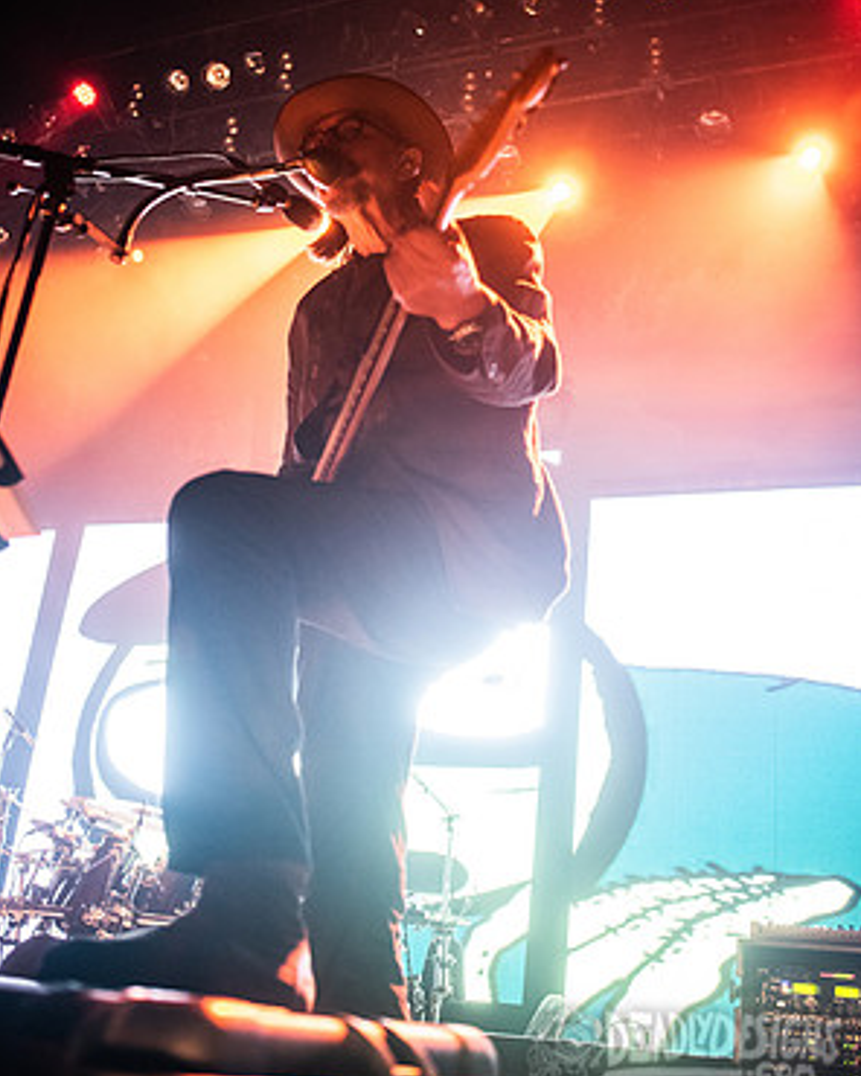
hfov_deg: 37.3
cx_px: 430
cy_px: 457
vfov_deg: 45.7
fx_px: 1274
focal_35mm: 40
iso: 4000
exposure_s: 1/50
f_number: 3.2
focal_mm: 35
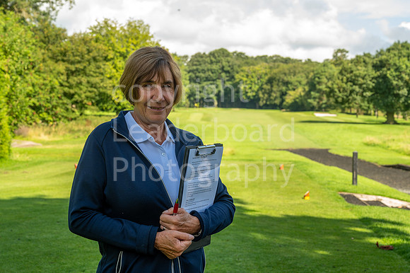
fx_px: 706
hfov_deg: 32.4
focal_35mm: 62
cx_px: 205
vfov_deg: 21.9
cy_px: 136
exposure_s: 1/100
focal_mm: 62
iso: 160
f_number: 8
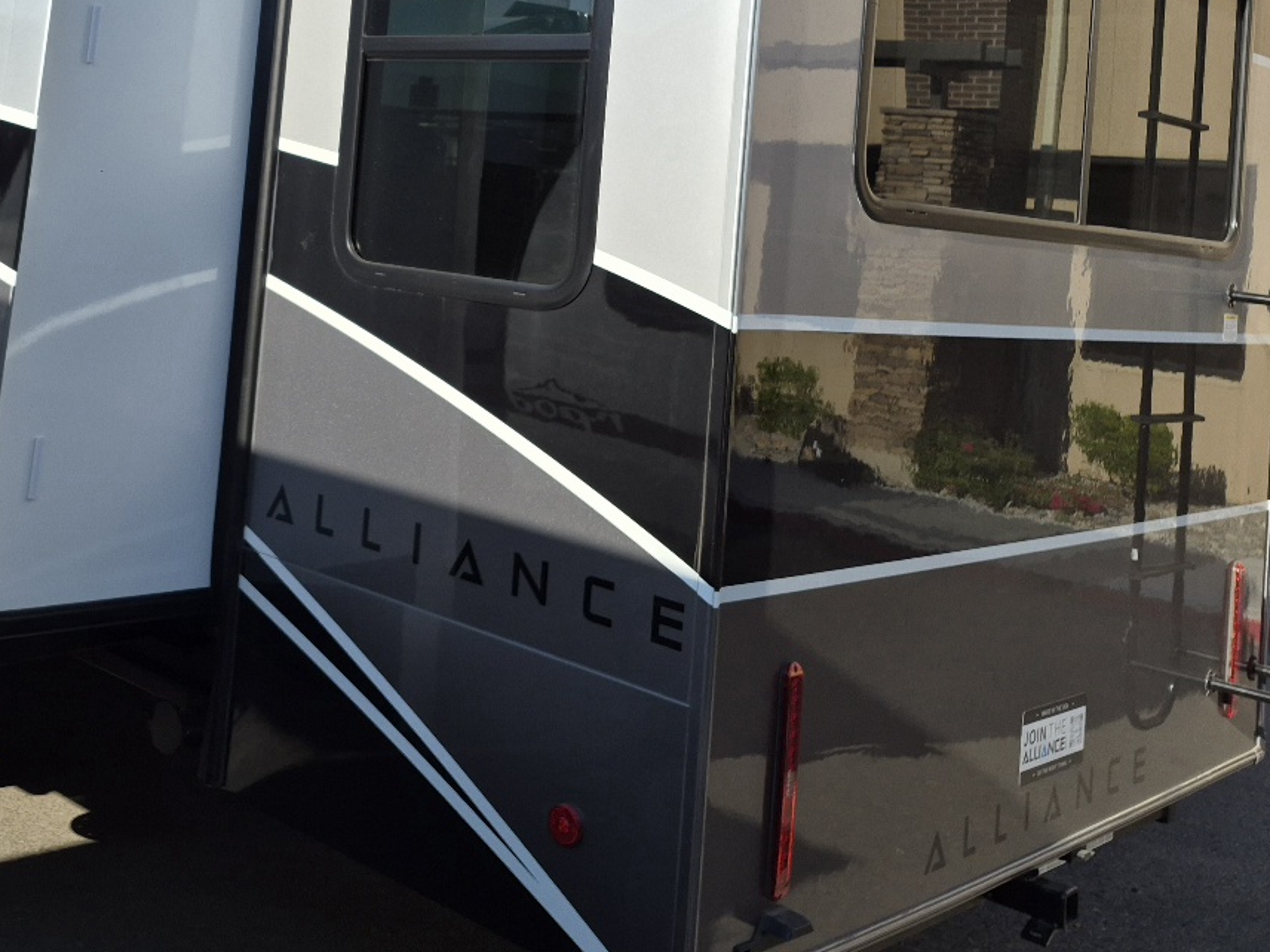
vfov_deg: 32.1
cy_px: 110
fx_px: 1578
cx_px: 323
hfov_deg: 42.6
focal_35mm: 43
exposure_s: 1/5000
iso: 80
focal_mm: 5.4
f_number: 1.8
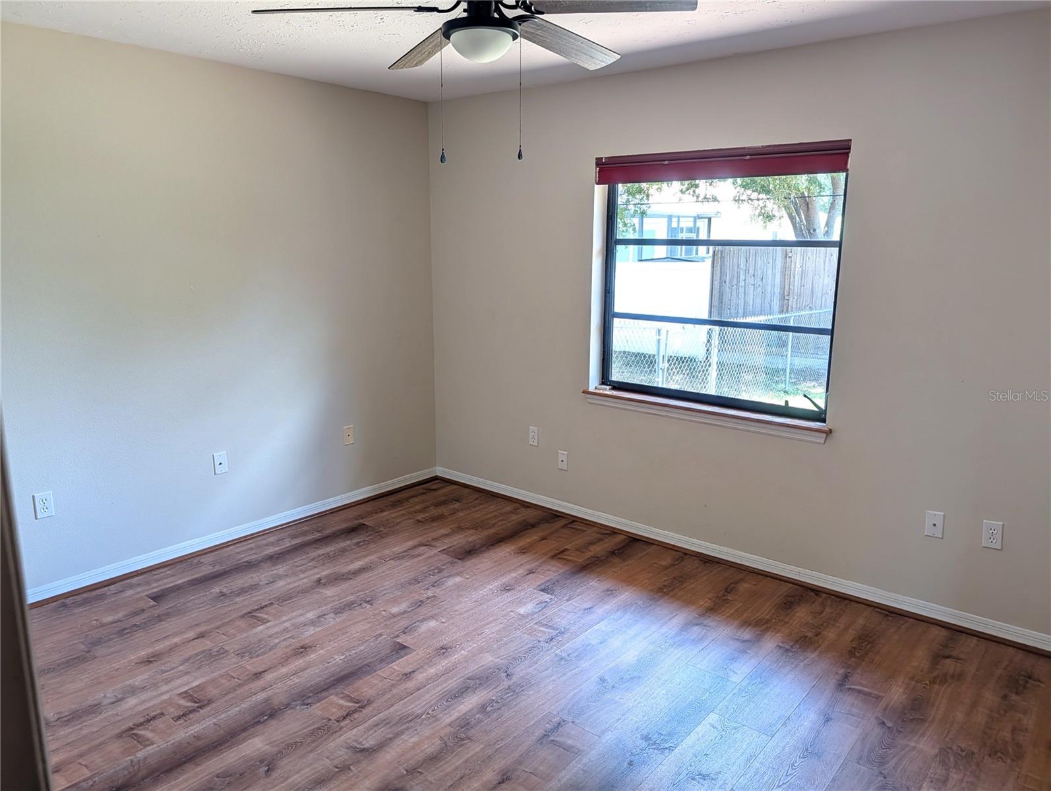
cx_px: 526
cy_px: 396
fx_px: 730
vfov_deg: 56.9
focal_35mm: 24
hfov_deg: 71.5
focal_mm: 6.9
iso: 48
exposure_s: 1/53.7
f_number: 1.68
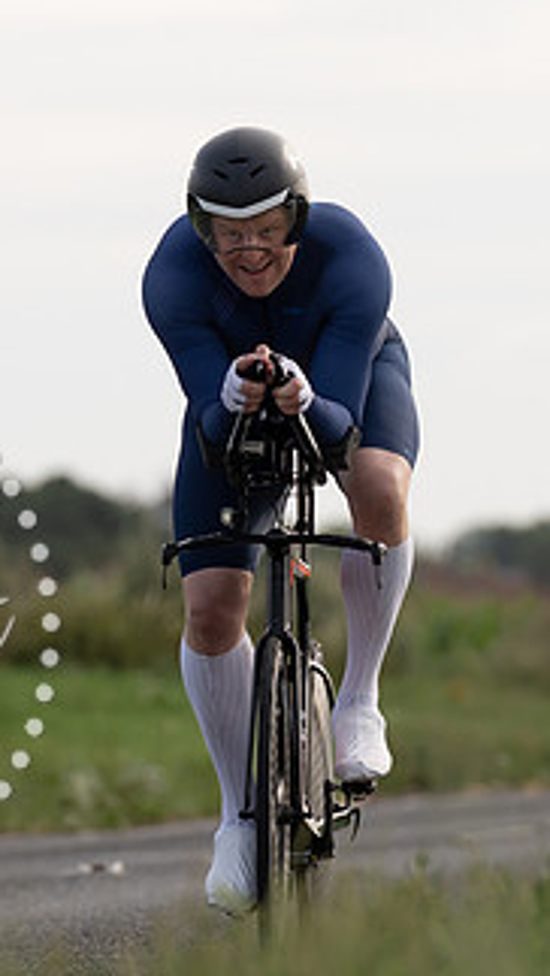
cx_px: 273
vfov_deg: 3.9
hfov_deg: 2.2
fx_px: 14293
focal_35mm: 552
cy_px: 608
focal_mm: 200
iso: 160
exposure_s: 1/1000
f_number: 4
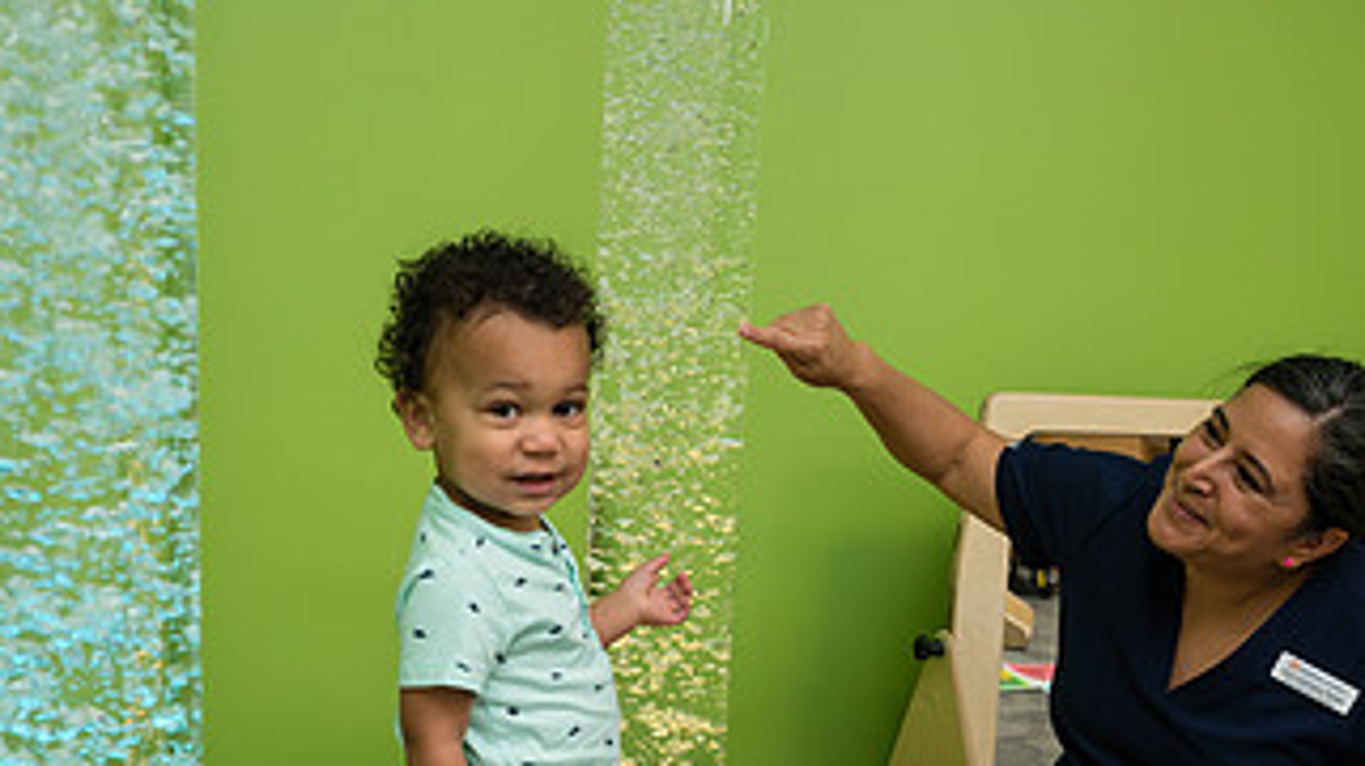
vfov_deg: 23.3
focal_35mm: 50
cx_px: 679
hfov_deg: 41.4
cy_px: 683
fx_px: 1808
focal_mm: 24
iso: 800
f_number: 3.5
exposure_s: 1/200
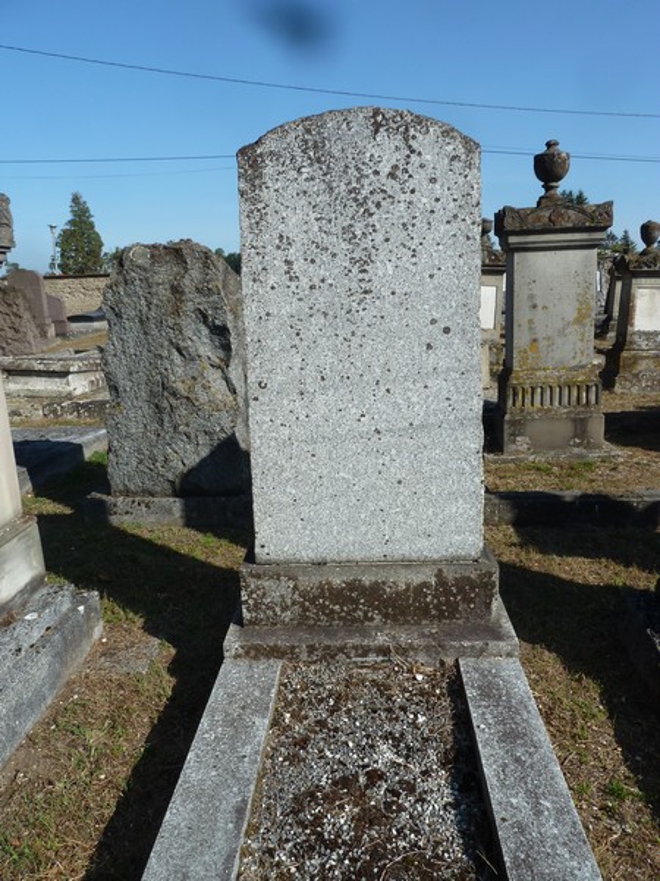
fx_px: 636
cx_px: 330
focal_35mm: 25
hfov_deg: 54.9
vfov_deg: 69.4
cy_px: 440
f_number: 4.5
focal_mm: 4.1
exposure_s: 1/500
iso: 80
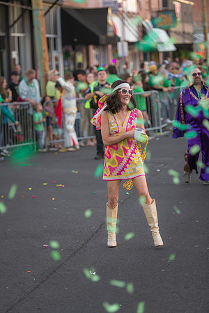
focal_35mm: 120
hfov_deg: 11.4
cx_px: 104
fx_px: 1045
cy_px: 156
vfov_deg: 17.1
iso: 360
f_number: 2.8
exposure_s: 1/160
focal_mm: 120
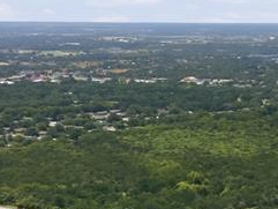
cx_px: 370
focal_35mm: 102
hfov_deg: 17.9
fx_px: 820
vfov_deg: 13.4
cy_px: 346
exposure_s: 1/8000
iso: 200
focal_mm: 8.7
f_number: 1.8
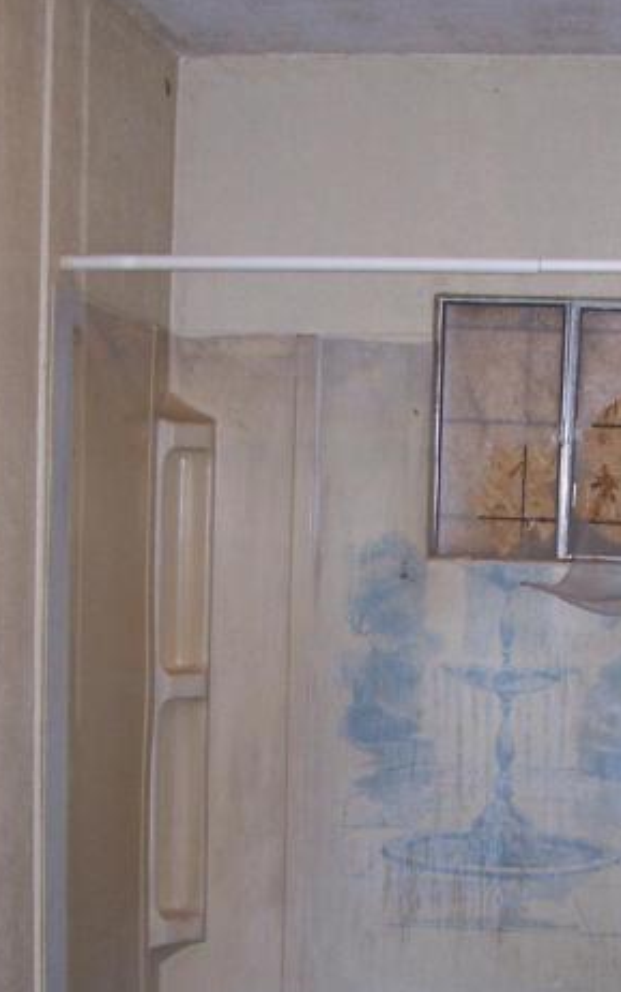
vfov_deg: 30.3
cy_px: 702
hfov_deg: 19.3
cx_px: 486
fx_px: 1813
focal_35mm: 67
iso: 140
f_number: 2.8
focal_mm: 6.3
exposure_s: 1/60
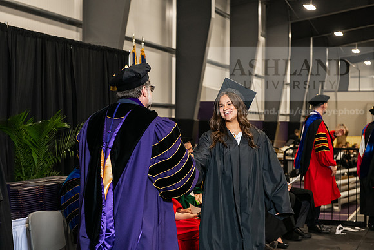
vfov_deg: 19.5
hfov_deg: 28.8
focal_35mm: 70
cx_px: 187
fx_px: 727
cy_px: 125
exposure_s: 1/200
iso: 2500
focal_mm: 70
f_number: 5
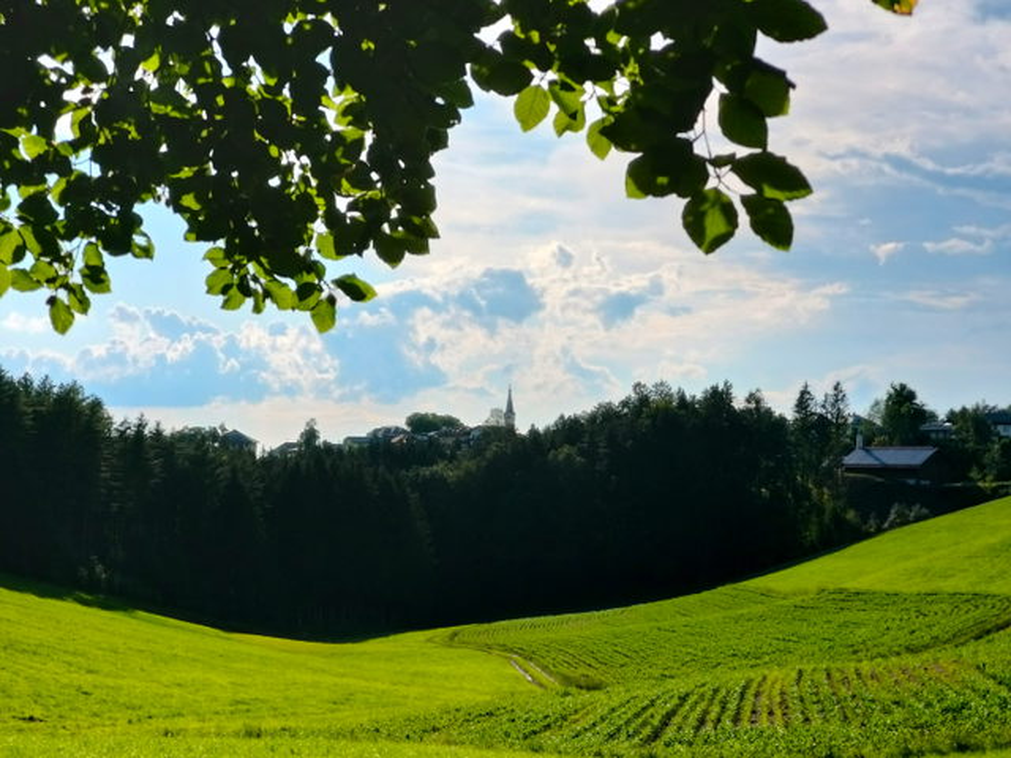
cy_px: 379
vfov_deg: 28.0
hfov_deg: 36.8
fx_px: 1519
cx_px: 506
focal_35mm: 52
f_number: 2.4
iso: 40
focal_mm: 5.54
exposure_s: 1/2429
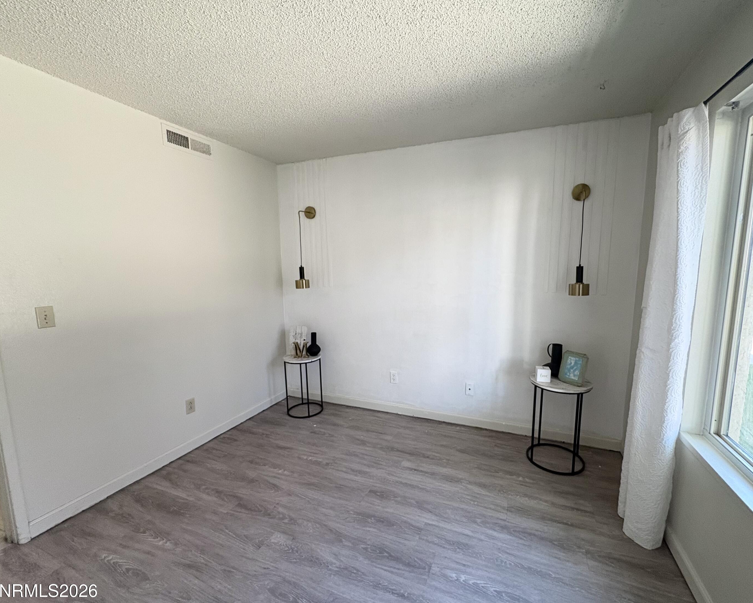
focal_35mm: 15
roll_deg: +0.6
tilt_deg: -7.1
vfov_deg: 84.0
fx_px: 334
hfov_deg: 96.7
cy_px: 309
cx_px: 398
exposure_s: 1/61
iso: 250
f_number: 2.2
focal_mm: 2.22
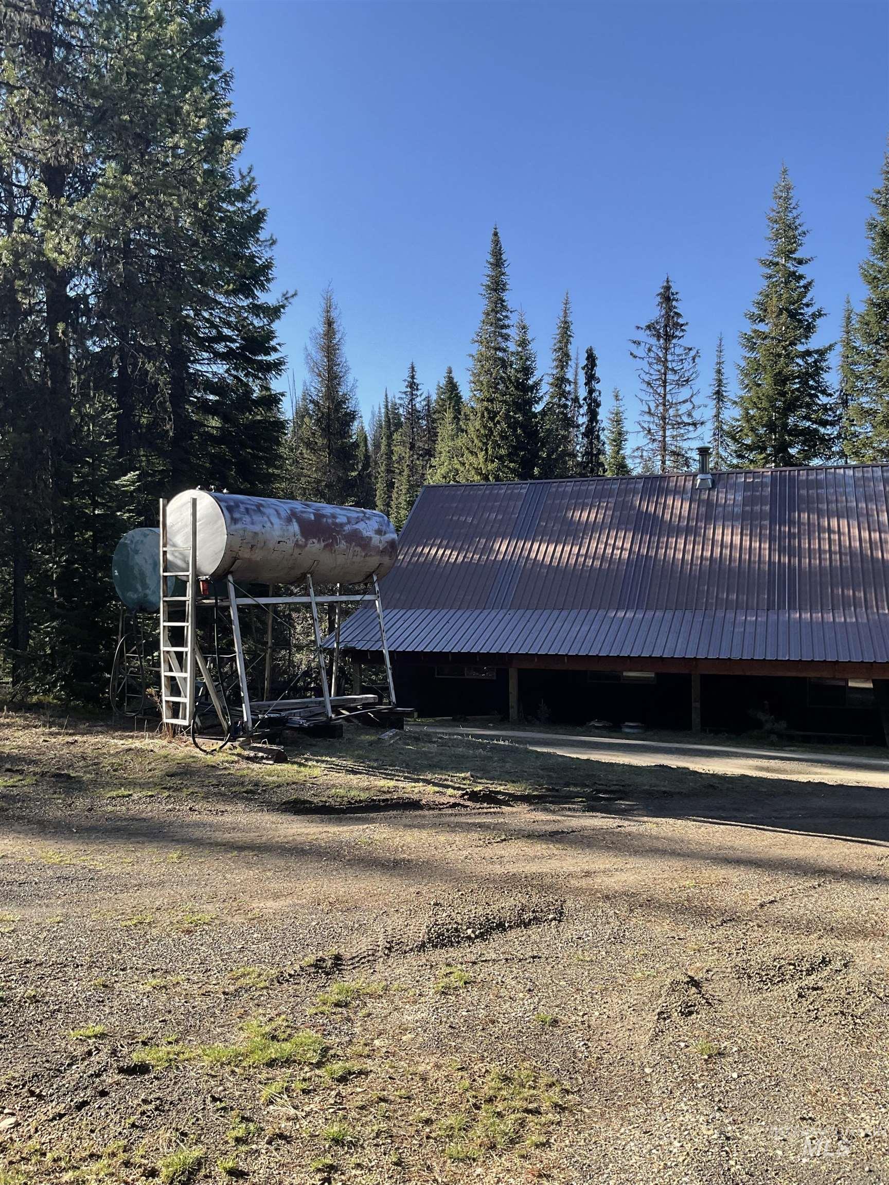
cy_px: 592
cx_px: 444
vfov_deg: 61.7
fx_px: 993
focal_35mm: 29
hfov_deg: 48.2
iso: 16
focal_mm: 3
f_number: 1.8
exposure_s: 1/599
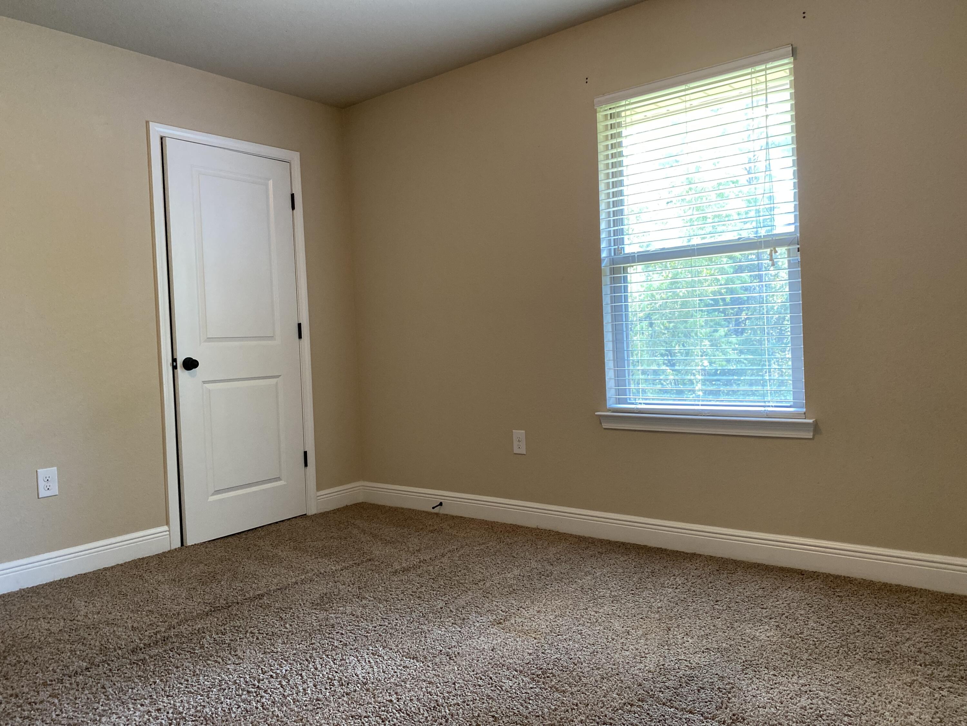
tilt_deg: -0.8
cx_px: 484
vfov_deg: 53.1
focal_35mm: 26
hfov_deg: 67.3
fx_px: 726
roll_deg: +2.8
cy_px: 363
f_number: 1.8
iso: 160
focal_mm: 4.25
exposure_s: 1/60
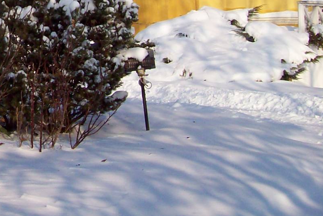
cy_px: -91
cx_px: -89
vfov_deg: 13.6
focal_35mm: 96
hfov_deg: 19.7
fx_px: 861
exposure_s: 1/968
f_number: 4.8
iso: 80
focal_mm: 6
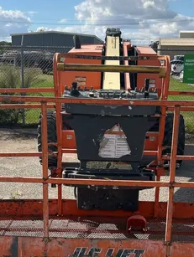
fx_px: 462
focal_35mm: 62
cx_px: 110
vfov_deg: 30.5
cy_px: 199
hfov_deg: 23.7
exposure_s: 1/4630
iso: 50
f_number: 1.5
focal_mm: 5.7
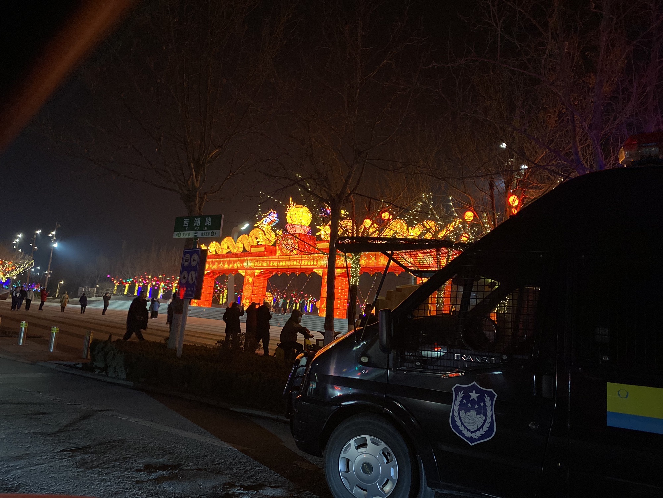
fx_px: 498
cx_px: 332
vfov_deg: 53.1
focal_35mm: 26
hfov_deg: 67.3
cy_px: 249
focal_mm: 4.25
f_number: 1.8
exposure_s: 1/25
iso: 640
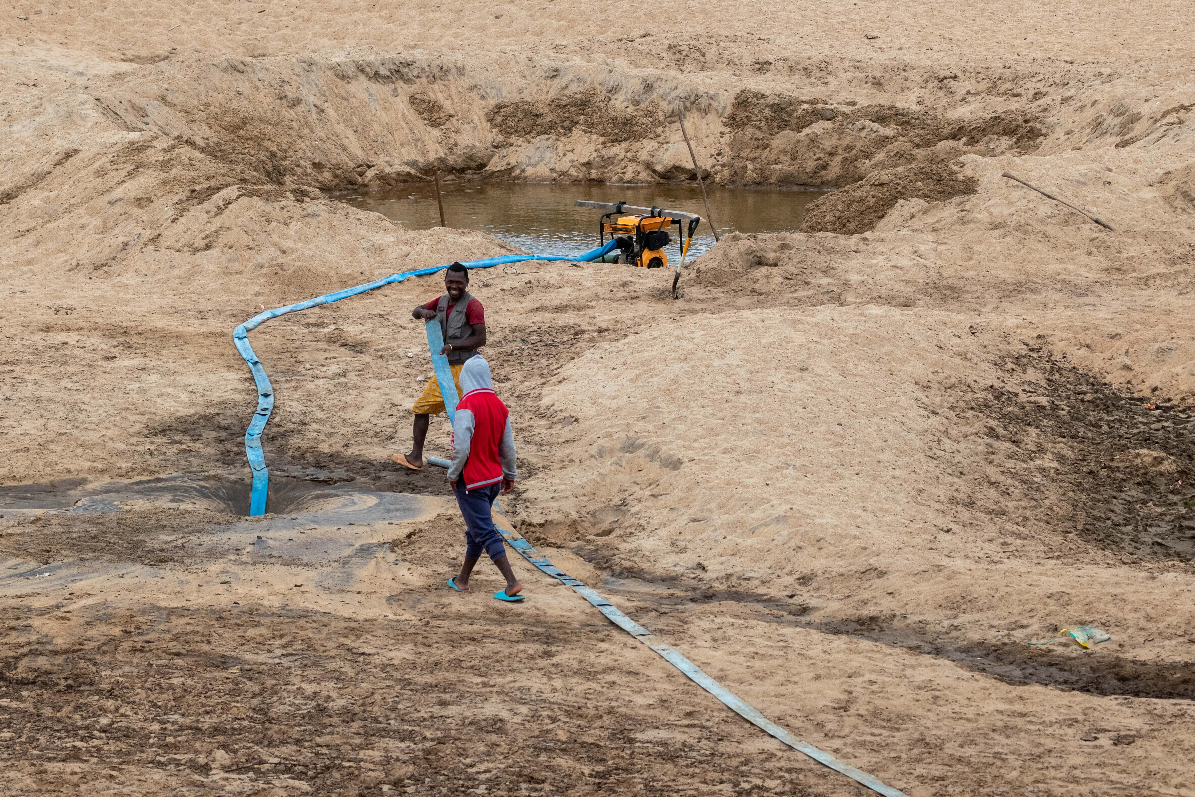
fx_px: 6074
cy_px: 398
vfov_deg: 7.5
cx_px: 597
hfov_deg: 11.2
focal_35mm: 183
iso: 800
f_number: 7.1
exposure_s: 1/2500
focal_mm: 182
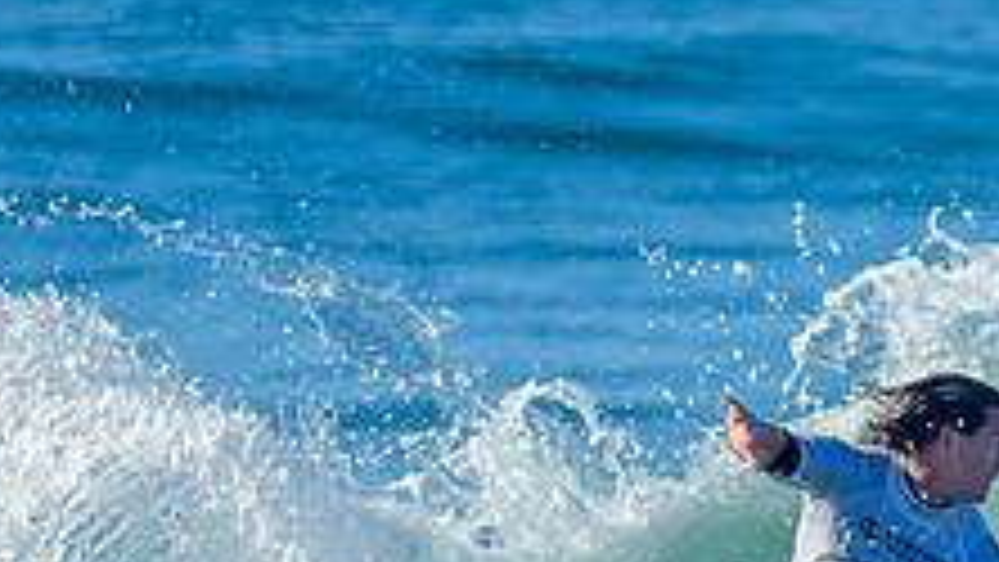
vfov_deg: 0.4
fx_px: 79700
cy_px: 570
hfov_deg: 0.7
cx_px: 840
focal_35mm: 3008
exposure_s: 1/2000
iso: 280
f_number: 6.3
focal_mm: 800
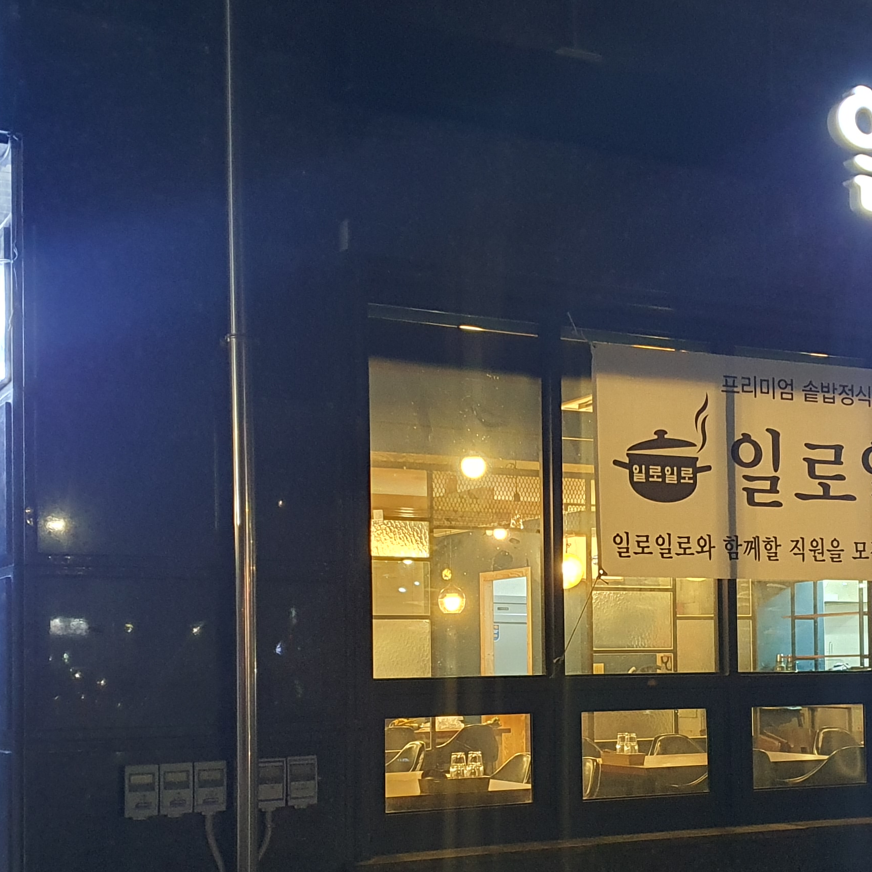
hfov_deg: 31.4
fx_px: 1539
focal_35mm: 54
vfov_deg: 31.3
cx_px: 588
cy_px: 614
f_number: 1.5
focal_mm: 4.3
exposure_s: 1/40
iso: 500
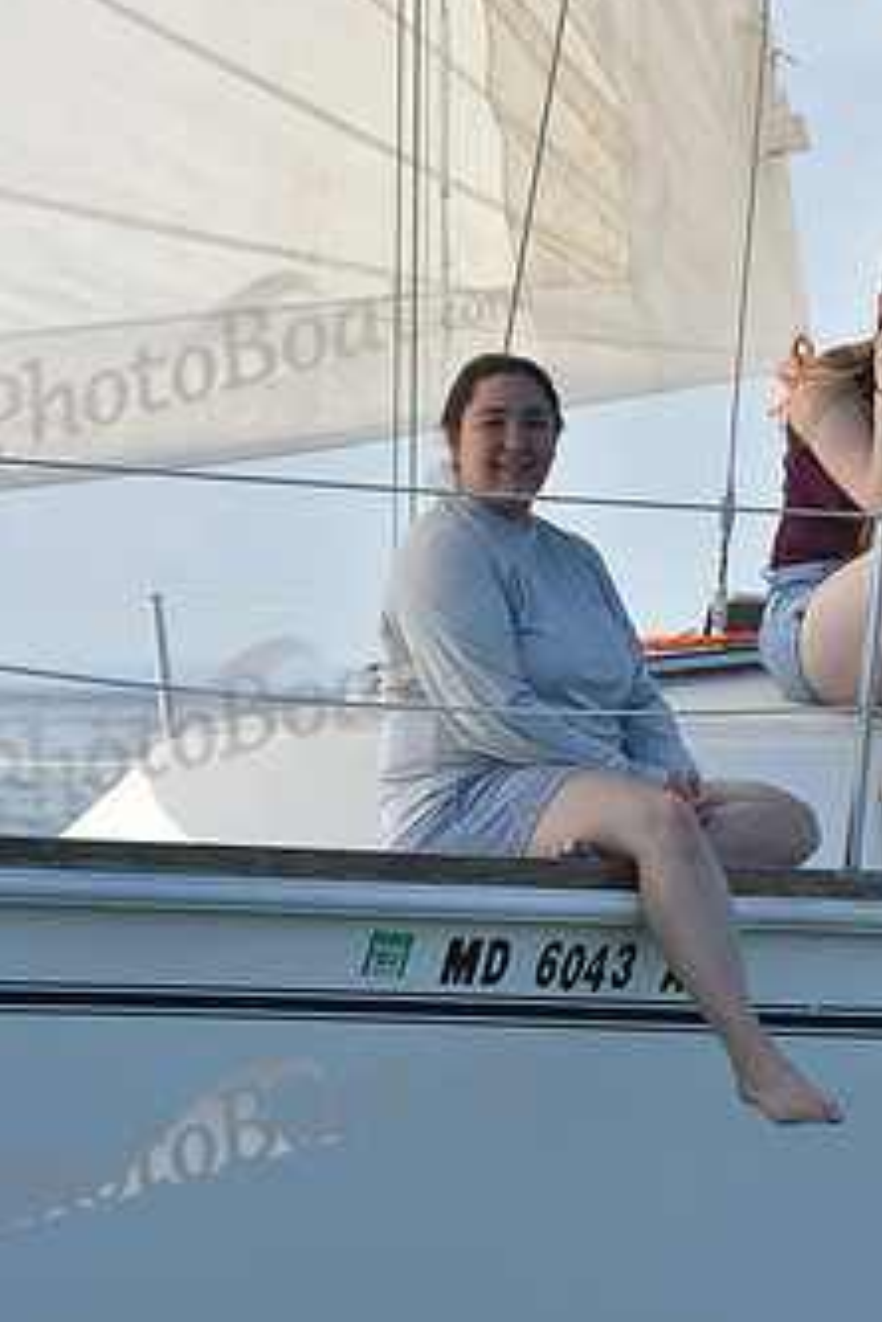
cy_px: 873
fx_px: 11208
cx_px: 733
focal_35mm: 305
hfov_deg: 4.5
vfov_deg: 6.8
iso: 320
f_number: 9
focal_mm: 175
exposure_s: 1/640
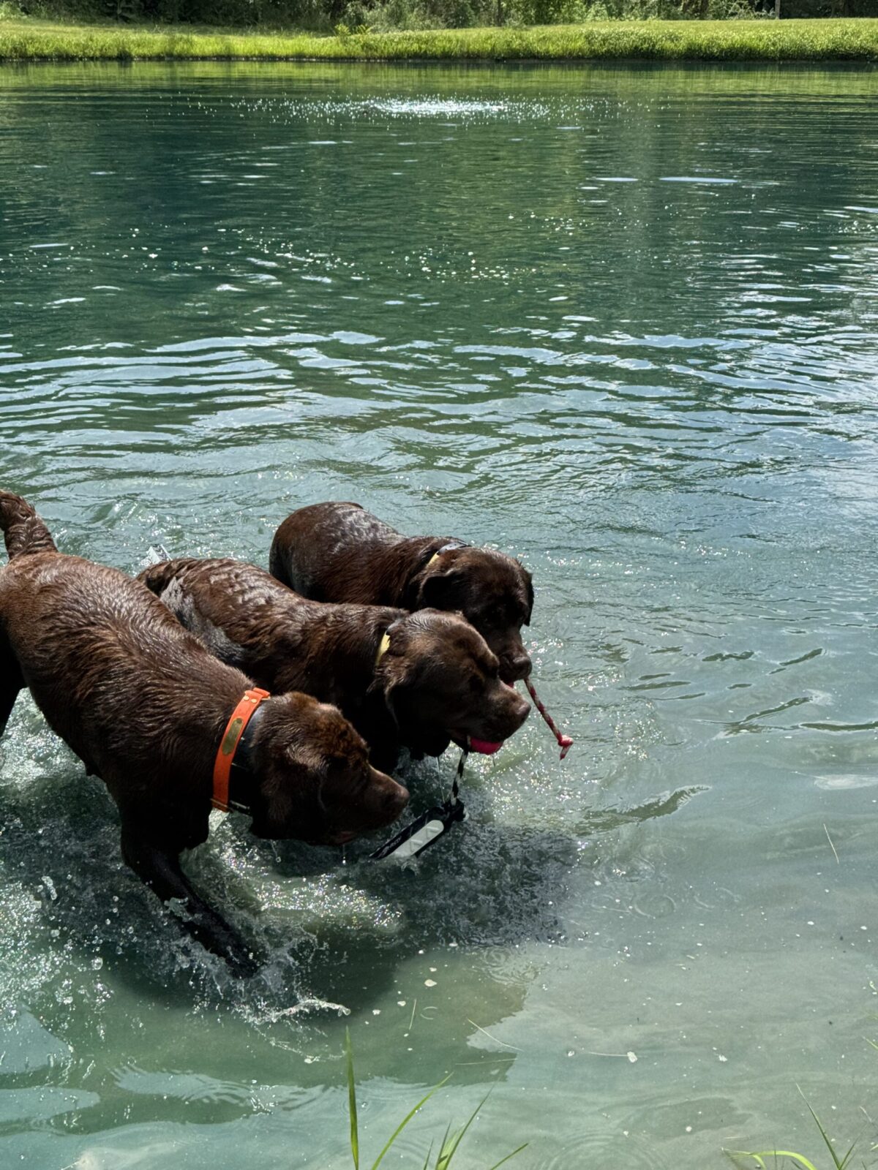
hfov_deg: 30.3
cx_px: 439
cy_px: 585
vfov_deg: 39.7
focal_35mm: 48
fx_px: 1623
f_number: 1.78
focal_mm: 6.76
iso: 64
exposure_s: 1/3425
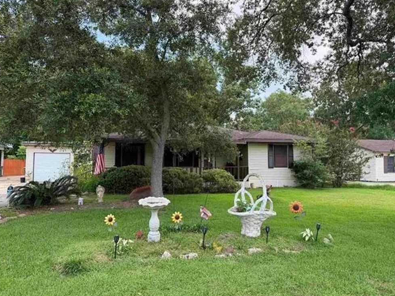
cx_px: 194
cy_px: 147
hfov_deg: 69.4
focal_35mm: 25
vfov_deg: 54.9
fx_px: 285
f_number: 1.78
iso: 100
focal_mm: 6.76
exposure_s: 1/955
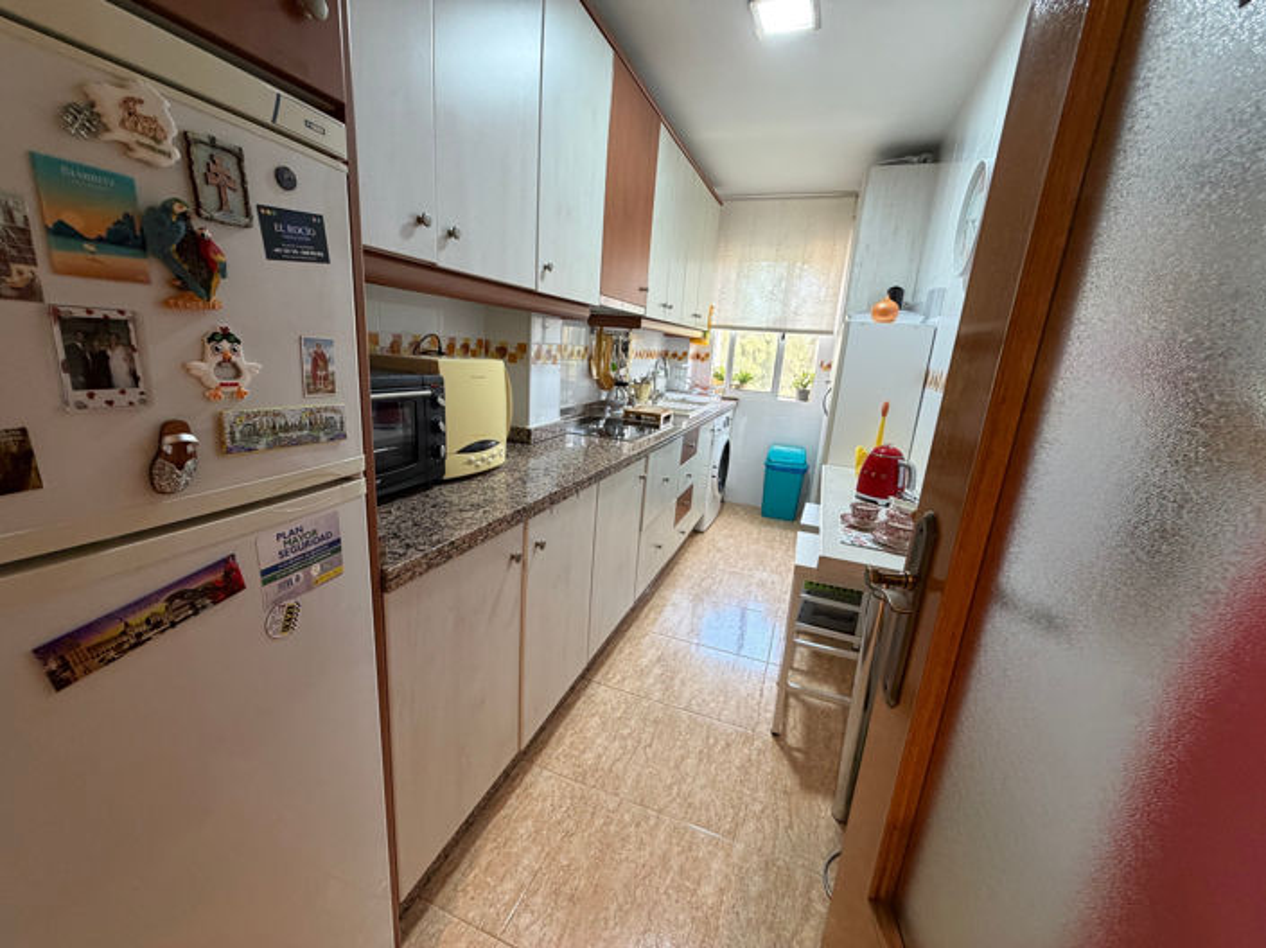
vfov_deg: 85.6
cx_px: 633
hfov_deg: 102.1
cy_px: 474
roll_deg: -4.6
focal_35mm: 14
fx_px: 512
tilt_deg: -14.0
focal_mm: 2.22
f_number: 2.2
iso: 250
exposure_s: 1/50
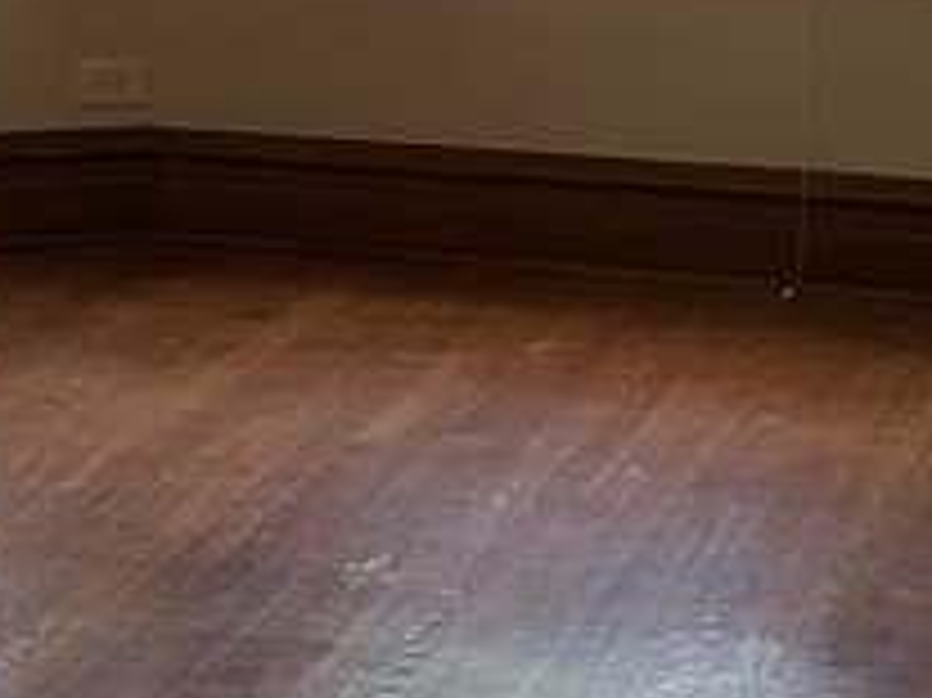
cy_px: -365
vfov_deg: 8.0
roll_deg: -0.1
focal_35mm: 181
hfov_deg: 9.8
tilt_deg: -3.5
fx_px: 4870
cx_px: -1216
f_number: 1.6
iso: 80
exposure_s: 1/120
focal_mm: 5.1
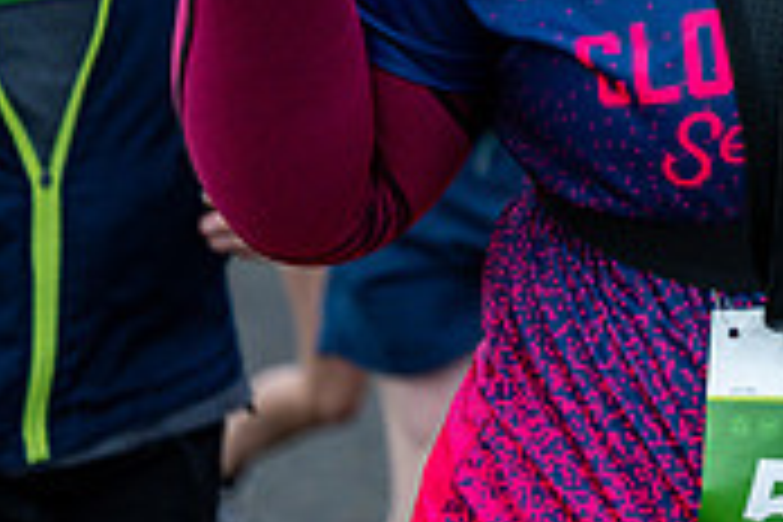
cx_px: 1287
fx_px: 5067
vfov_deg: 5.8
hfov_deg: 8.6
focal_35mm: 233
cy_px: -218
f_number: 2.8
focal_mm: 70
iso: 560
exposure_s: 1/1250
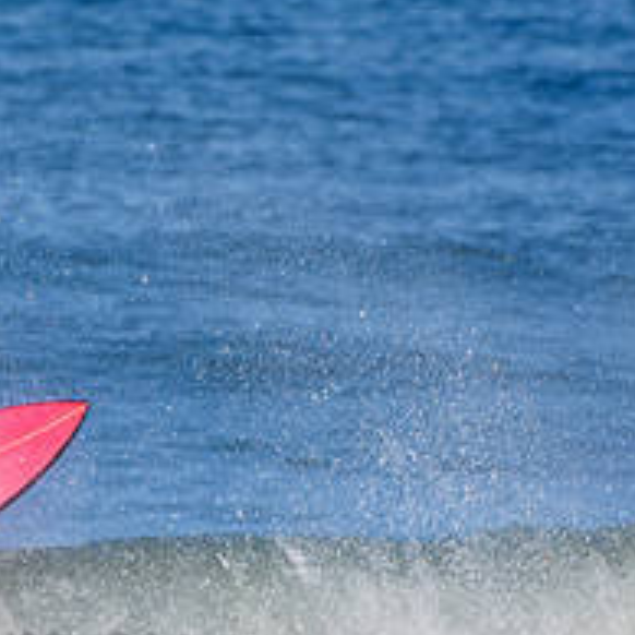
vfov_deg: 0.9
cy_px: 620
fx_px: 39495
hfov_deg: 0.9
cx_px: -157
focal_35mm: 1903
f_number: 5.6
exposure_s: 1/2000
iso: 280
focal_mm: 500
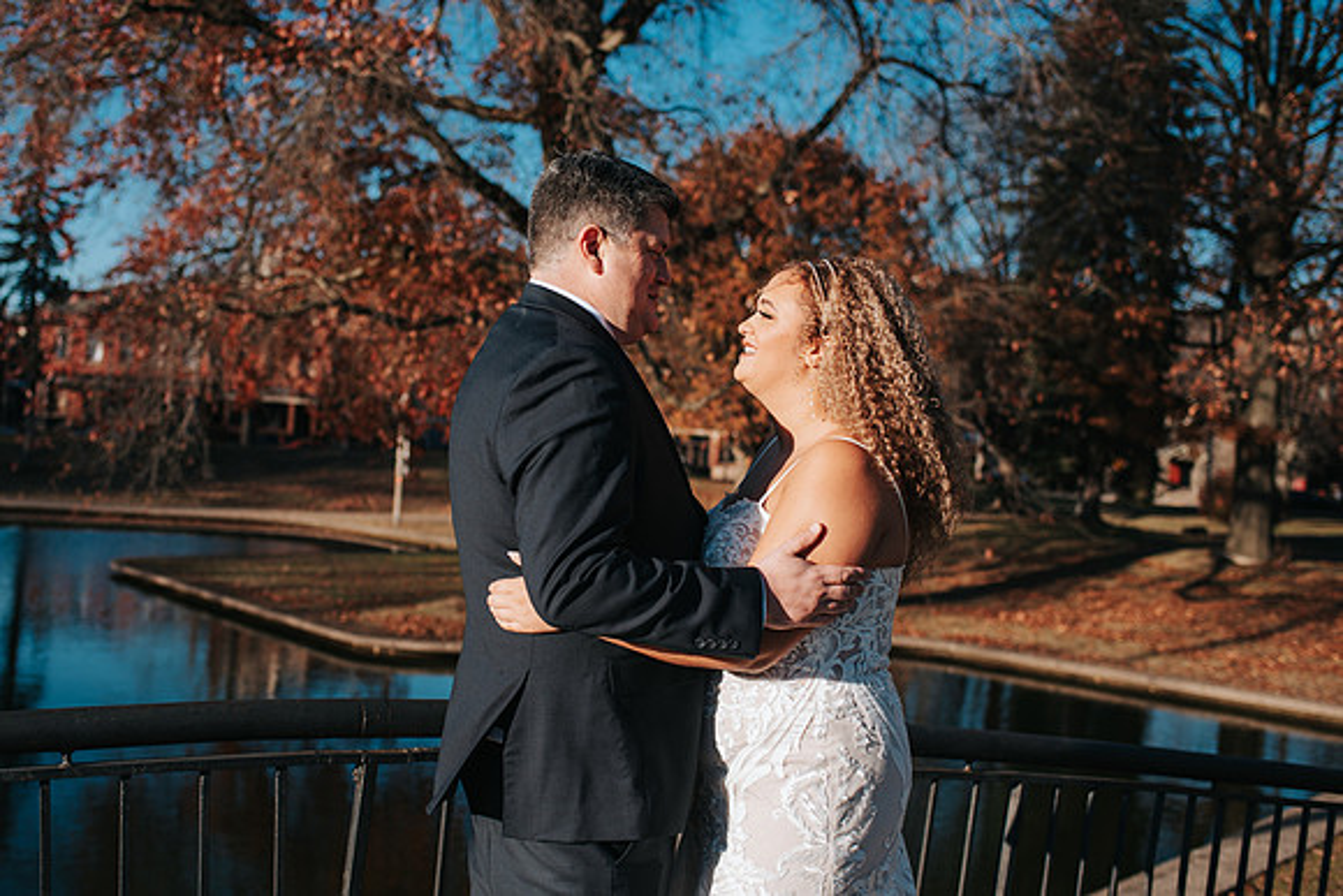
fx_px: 1497
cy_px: 448
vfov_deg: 33.3
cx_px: 605
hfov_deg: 48.2
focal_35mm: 40
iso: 140
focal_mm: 35
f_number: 2.8
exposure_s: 1/1600
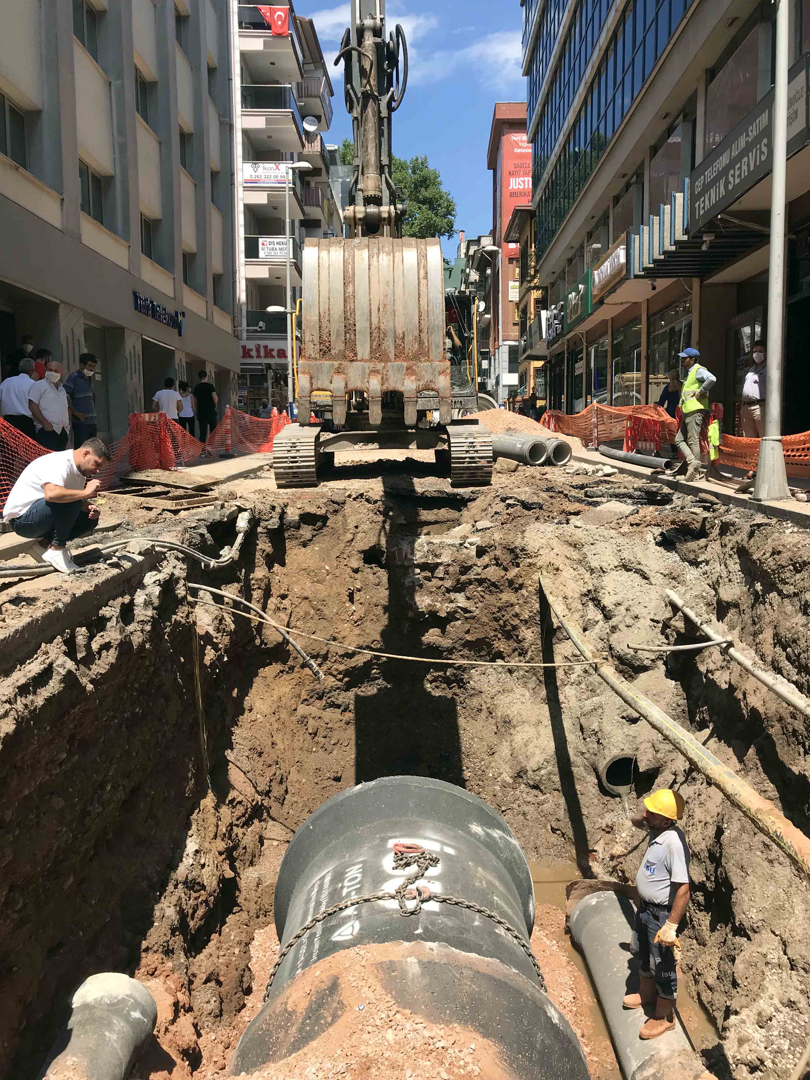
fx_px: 874
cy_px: 540
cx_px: 405
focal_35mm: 28
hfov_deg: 49.7
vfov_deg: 63.4
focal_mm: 3.99
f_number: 1.8
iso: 20
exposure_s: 1/1650
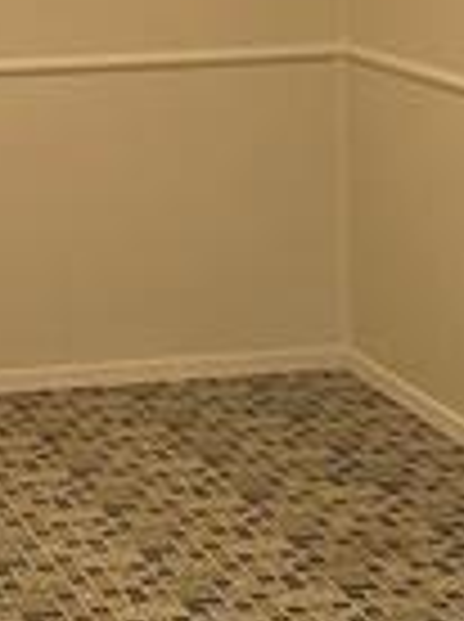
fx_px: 2402
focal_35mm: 134
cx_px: 36
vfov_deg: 14.6
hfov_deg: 11.0
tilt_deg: -4.9
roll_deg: +0.0
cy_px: 72
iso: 160
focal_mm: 6.86
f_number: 1.78
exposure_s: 1/120
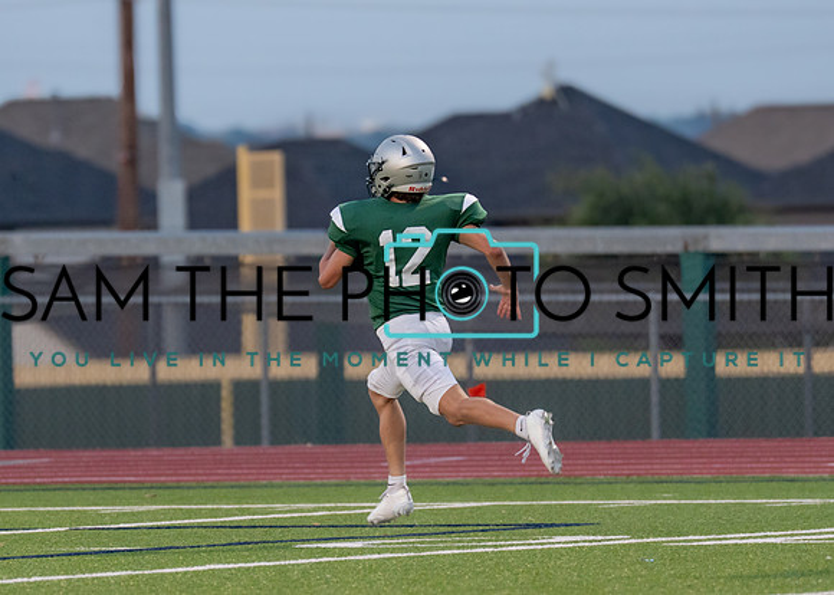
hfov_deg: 4.0
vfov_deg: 2.8
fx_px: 12038
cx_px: 293
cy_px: 348
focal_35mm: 508
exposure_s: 1/1000
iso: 800
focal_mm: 200
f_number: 2.8
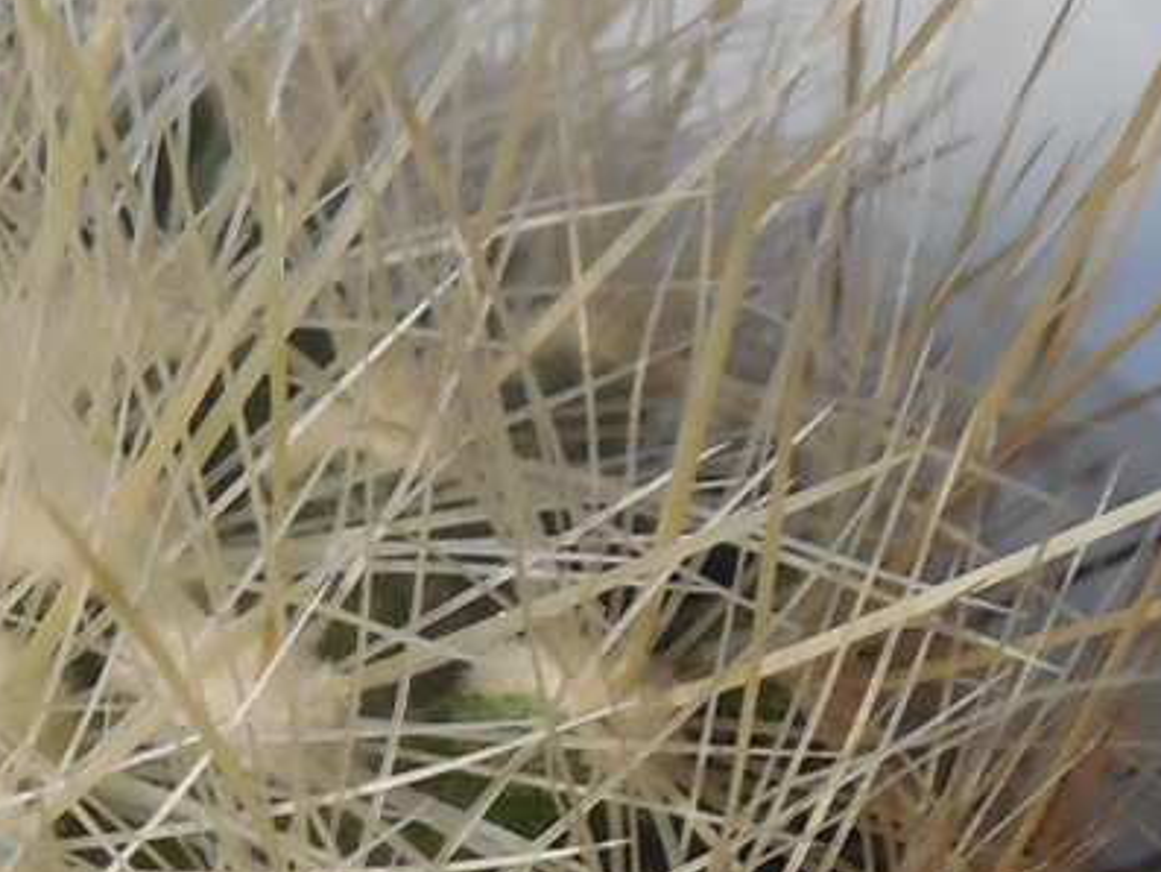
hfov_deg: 15.4
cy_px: 983
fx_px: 4194
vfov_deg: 11.7
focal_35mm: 125
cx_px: -29
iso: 280
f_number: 3.6
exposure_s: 1/30
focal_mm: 5.6
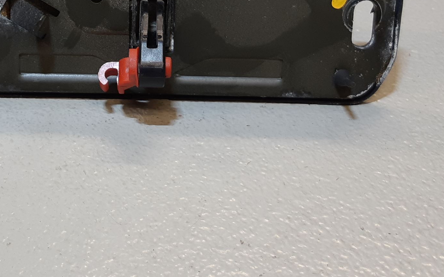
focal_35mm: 41
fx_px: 496
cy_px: 47
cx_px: 148
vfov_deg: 30.3
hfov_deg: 47.4
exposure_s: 1/50
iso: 50
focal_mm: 3.93
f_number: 1.7
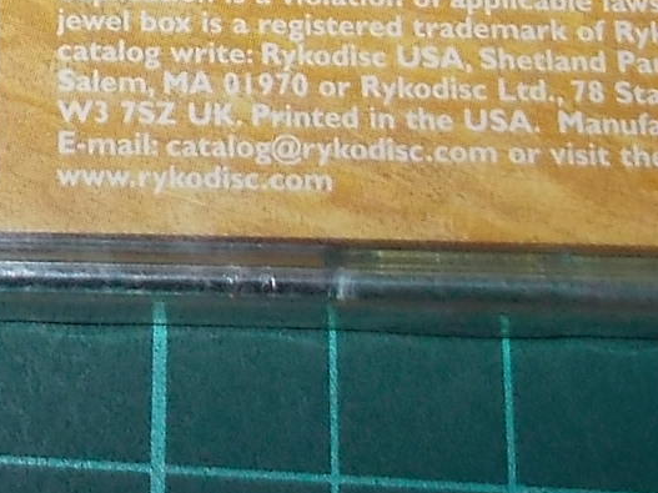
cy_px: -482
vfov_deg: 10.8
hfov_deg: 15.4
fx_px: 2376
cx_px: -29
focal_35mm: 125
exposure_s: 1/30
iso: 200
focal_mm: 4.1
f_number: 3.3
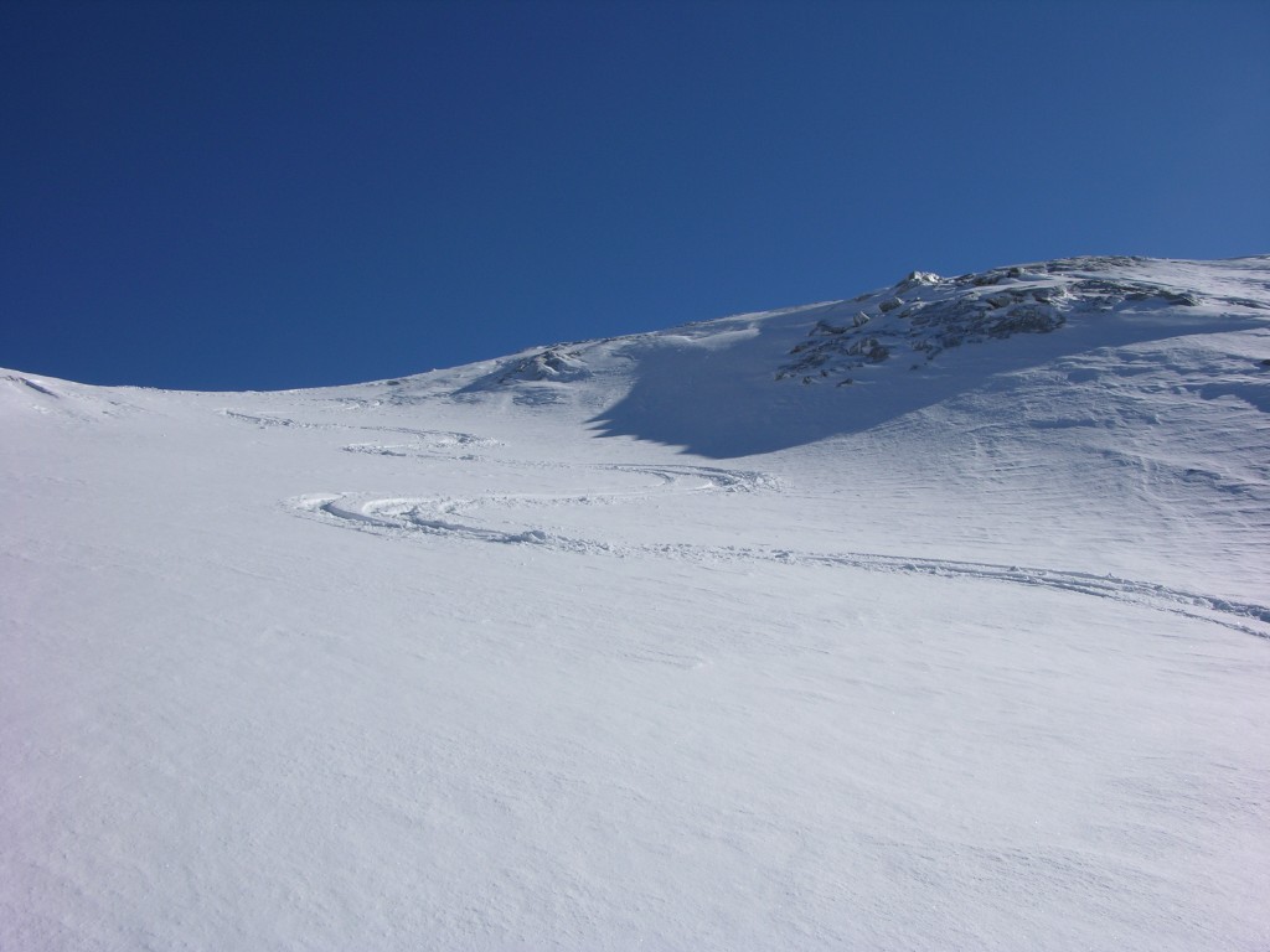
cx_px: 635
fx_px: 1284
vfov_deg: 40.7
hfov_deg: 52.6
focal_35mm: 35
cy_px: 476
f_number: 8
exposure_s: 1/382
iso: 50
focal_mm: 8.9
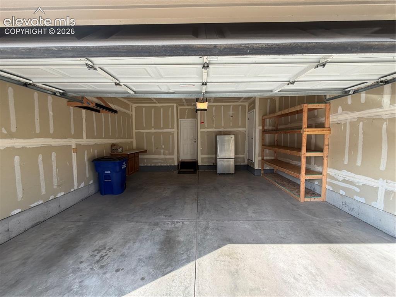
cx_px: 198
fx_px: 160
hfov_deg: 102.1
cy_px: 148
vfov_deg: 85.6
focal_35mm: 14
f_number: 2.2
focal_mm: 2.22
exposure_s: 1/181
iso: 40
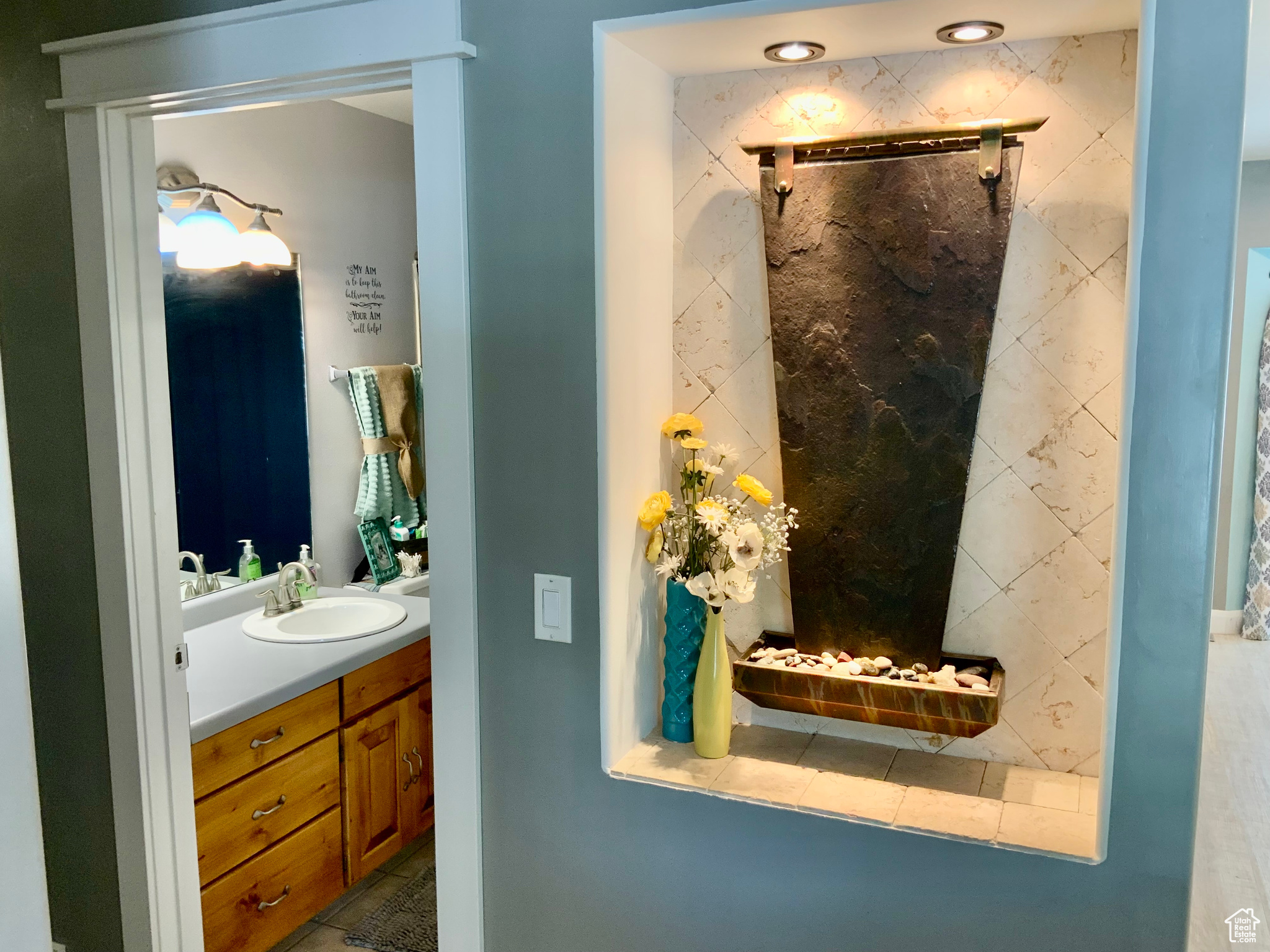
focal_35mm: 29
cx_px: 635
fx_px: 1064
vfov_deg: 48.2
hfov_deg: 61.7
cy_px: 476
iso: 100
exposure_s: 1/60
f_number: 1.8
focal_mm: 3
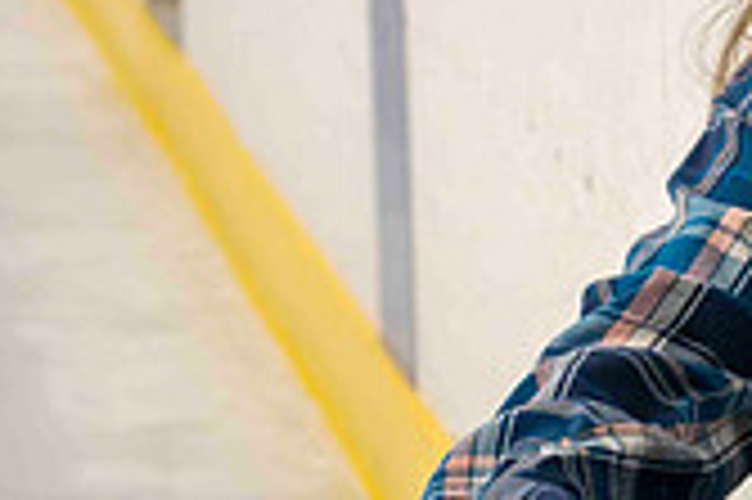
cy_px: 146
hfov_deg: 6.8
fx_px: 6323
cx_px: 815
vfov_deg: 4.5
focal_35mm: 303
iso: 3200
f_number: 8
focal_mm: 86
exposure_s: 1/250
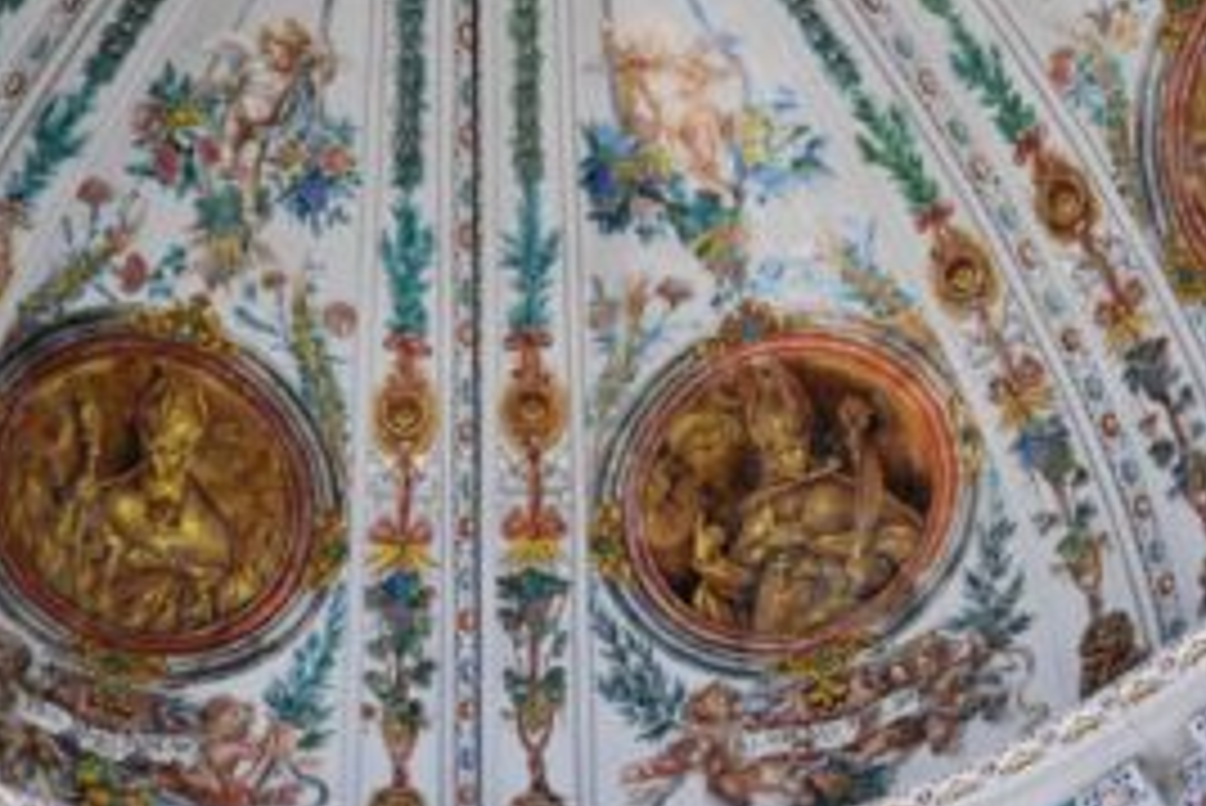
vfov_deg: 12.2
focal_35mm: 112
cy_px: 232
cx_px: 500
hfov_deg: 18.2
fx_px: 3754
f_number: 4.5
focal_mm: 40
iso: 800
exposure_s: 1/13
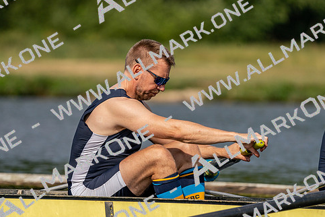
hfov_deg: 4.3
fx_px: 4333
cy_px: 122
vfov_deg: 2.9
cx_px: 134
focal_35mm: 480
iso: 160
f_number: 6.3
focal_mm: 400
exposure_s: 1/1600
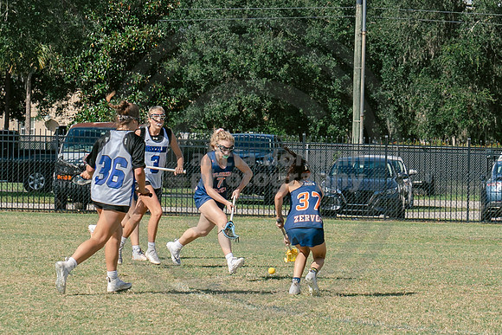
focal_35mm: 225
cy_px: 222
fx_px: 3141
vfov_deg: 6.1
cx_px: 391
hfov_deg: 9.1
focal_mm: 70
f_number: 5.6
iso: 250
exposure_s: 1/1000
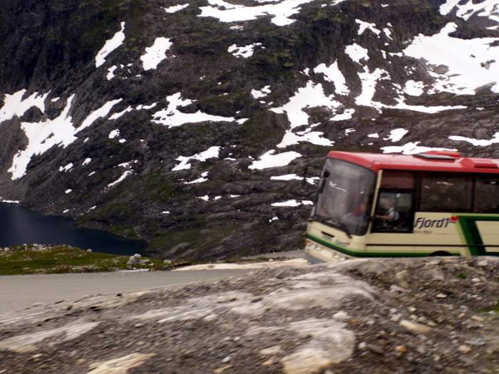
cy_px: 187
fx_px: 1240
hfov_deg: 22.8
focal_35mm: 86
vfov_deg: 17.2
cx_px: 250
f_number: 6.3
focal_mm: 14.31
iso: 50
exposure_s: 1/125
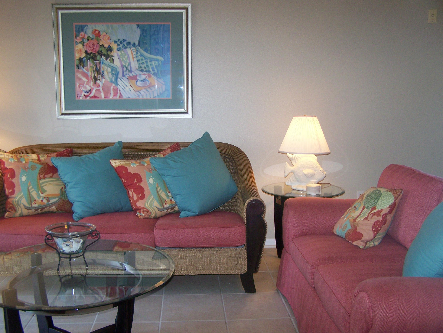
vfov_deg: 37.8
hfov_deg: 48.9
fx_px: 487
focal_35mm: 38
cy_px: 166
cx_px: 222
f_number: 2.8
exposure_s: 1/60
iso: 160
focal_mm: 6.3
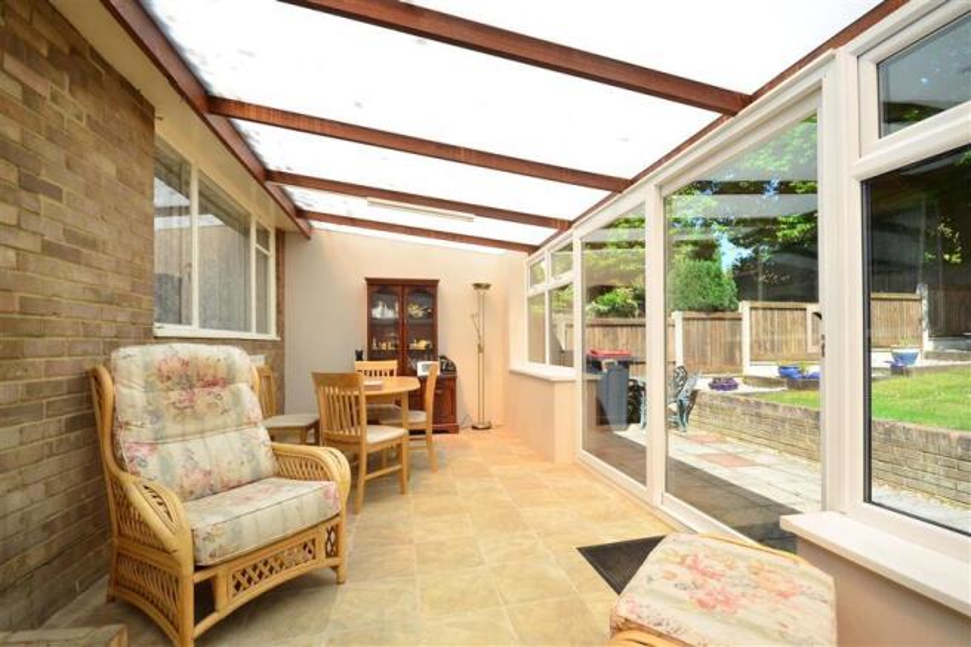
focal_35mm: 15
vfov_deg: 77.3
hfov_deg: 100.4
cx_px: 486
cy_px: 324
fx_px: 404
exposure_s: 1/200
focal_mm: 10
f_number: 7.1
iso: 200
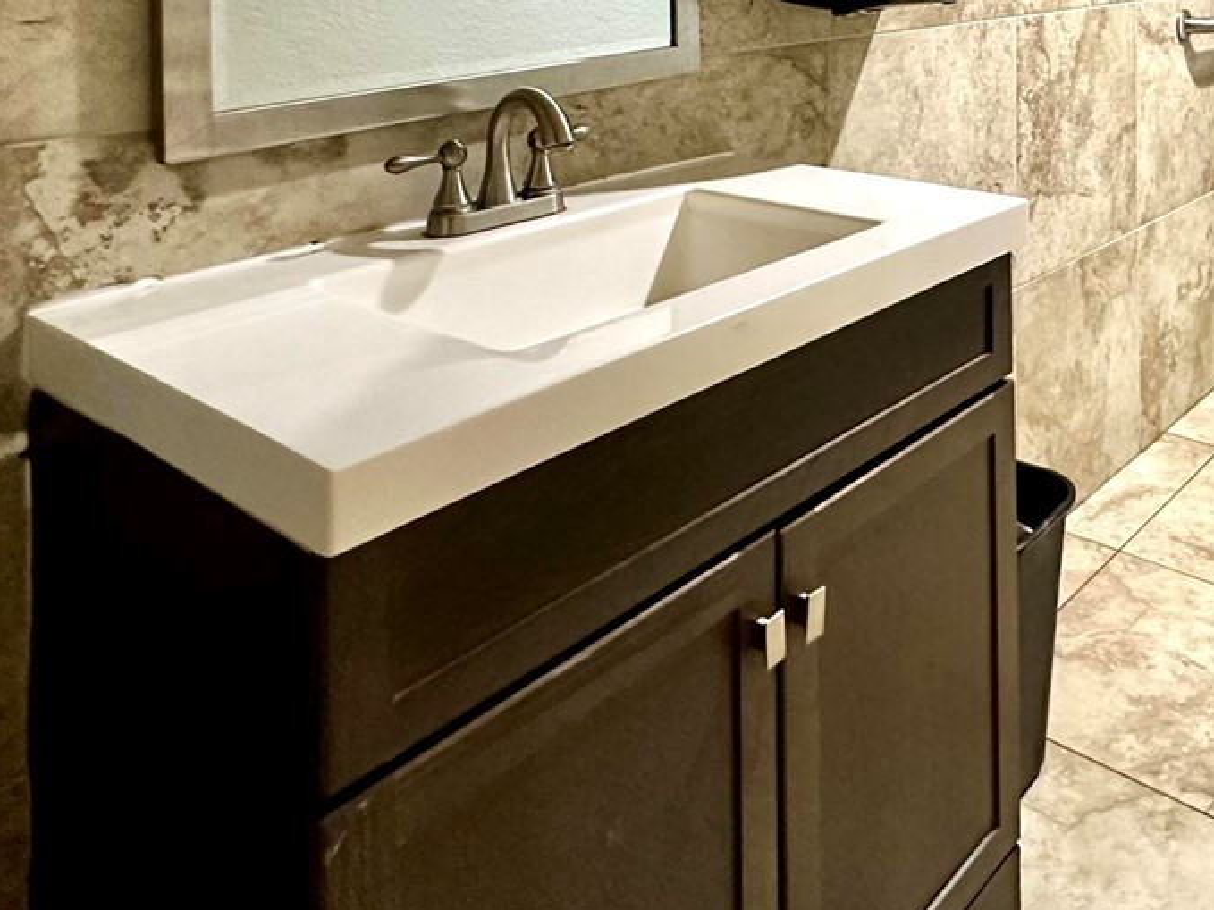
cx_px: 967
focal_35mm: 33
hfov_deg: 51.9
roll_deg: -0.2
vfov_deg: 36.5
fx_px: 1157
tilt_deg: +0.2
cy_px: -86
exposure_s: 1/60
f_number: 2.2
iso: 500
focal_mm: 2.22
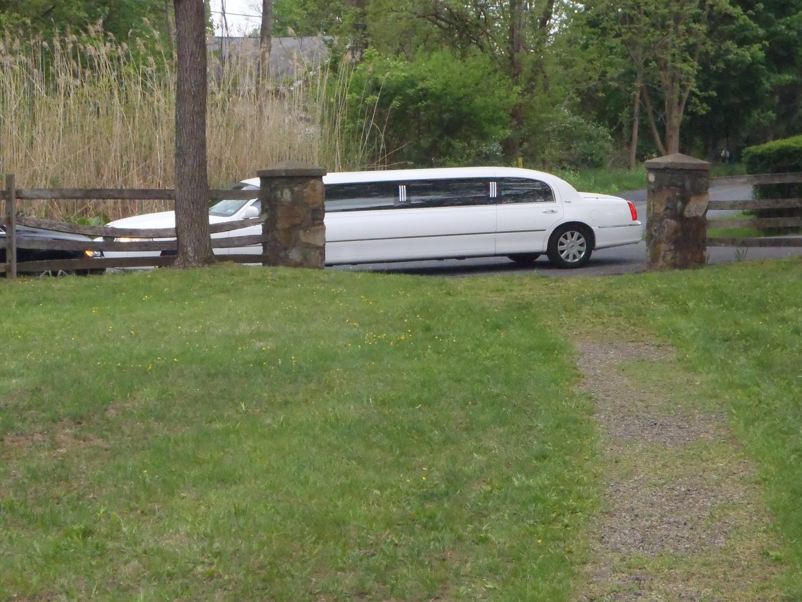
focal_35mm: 102
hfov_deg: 19.3
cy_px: 301
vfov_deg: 14.5
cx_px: 401
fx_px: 2363
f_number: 5.1
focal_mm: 18.2
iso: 800
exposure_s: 1/100
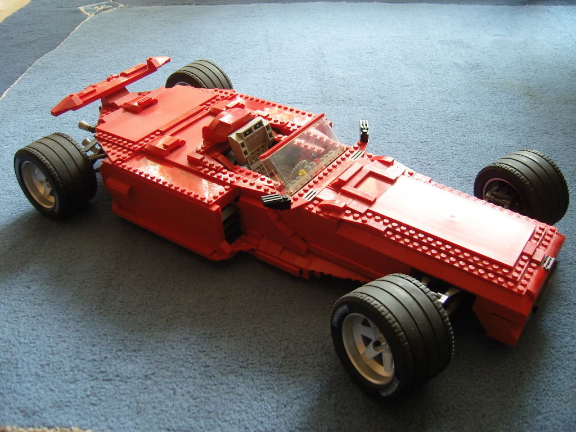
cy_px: 216
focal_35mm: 34
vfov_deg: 41.8
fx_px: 566
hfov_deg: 54.0
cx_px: 288
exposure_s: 1/25
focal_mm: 7.3
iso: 200
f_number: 2.8
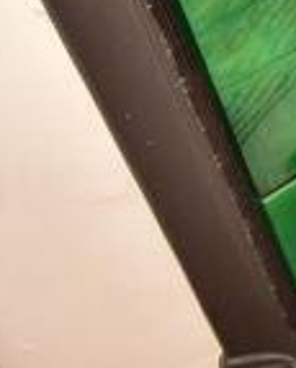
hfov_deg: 12.6
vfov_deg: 17.3
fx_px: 1124
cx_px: 641
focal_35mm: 103
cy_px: -130
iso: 200
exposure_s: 1/60
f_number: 5
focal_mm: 16
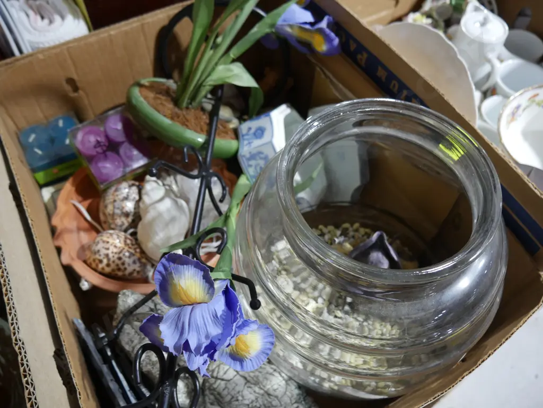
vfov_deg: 49.8
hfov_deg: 63.4
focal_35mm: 28
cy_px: 204
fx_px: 439
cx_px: 272
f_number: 3.5
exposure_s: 1/60
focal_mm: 14
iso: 800
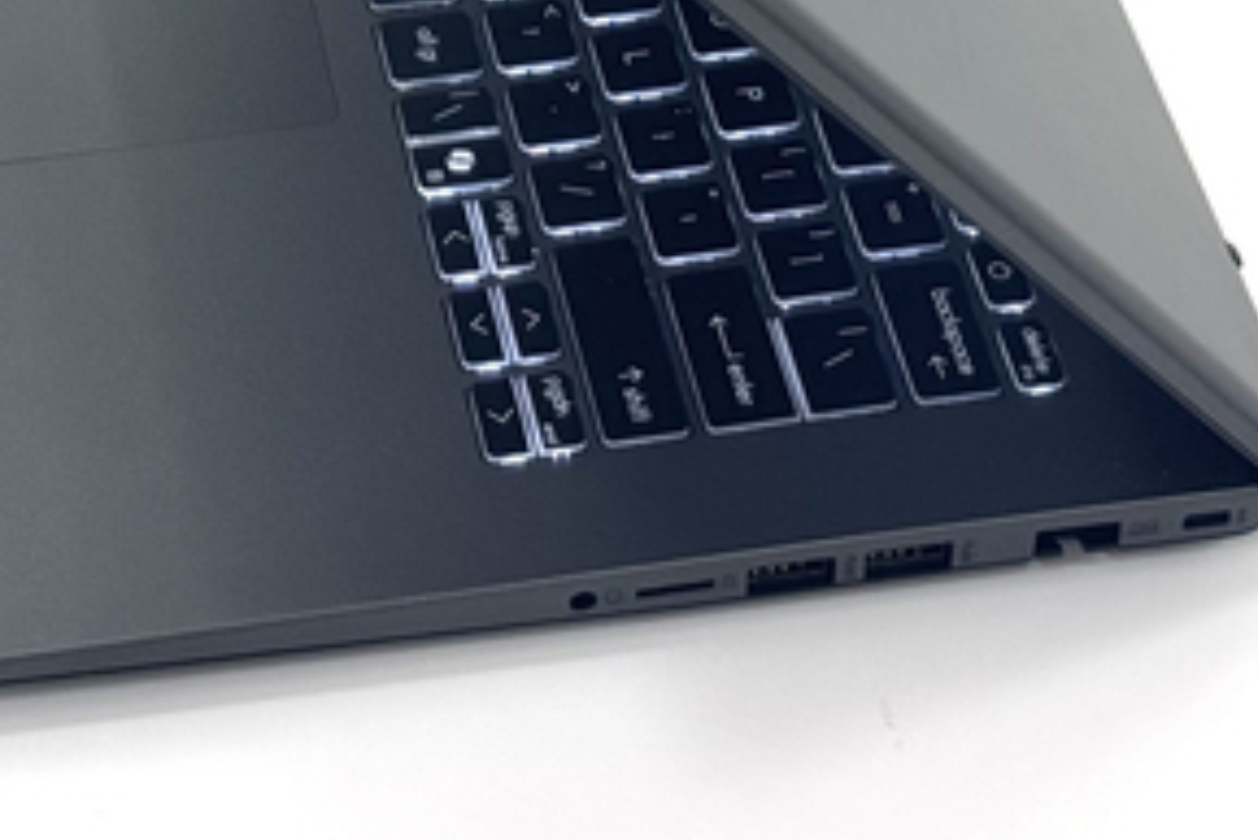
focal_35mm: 138
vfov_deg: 9.7
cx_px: 266
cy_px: -435
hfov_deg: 14.8
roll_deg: +1.7
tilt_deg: -38.2
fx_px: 4825
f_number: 1.78
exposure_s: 1/162
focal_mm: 6.76
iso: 64
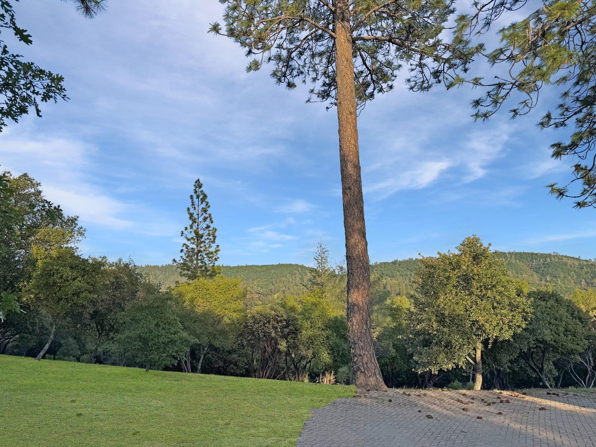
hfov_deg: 71.6
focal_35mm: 24
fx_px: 413
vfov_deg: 56.8
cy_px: 224
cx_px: 298
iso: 80
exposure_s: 1/3247
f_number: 1.78
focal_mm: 6.76
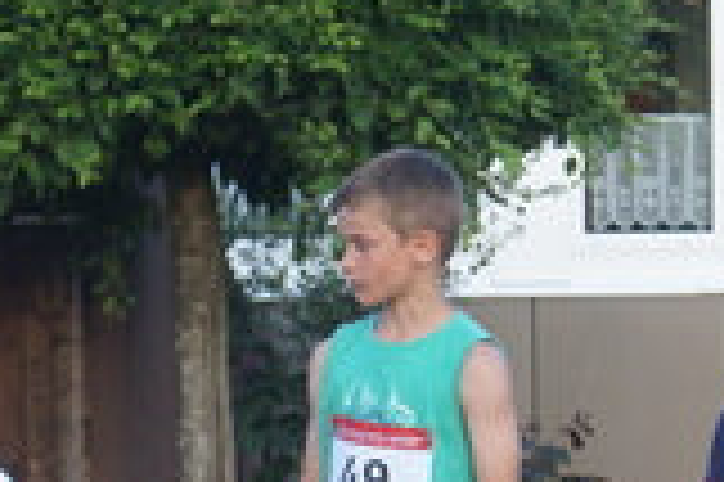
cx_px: 346
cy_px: 282
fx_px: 7092
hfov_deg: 5.8
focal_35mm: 353
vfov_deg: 3.9
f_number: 5.6
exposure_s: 1/250
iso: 500
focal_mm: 70
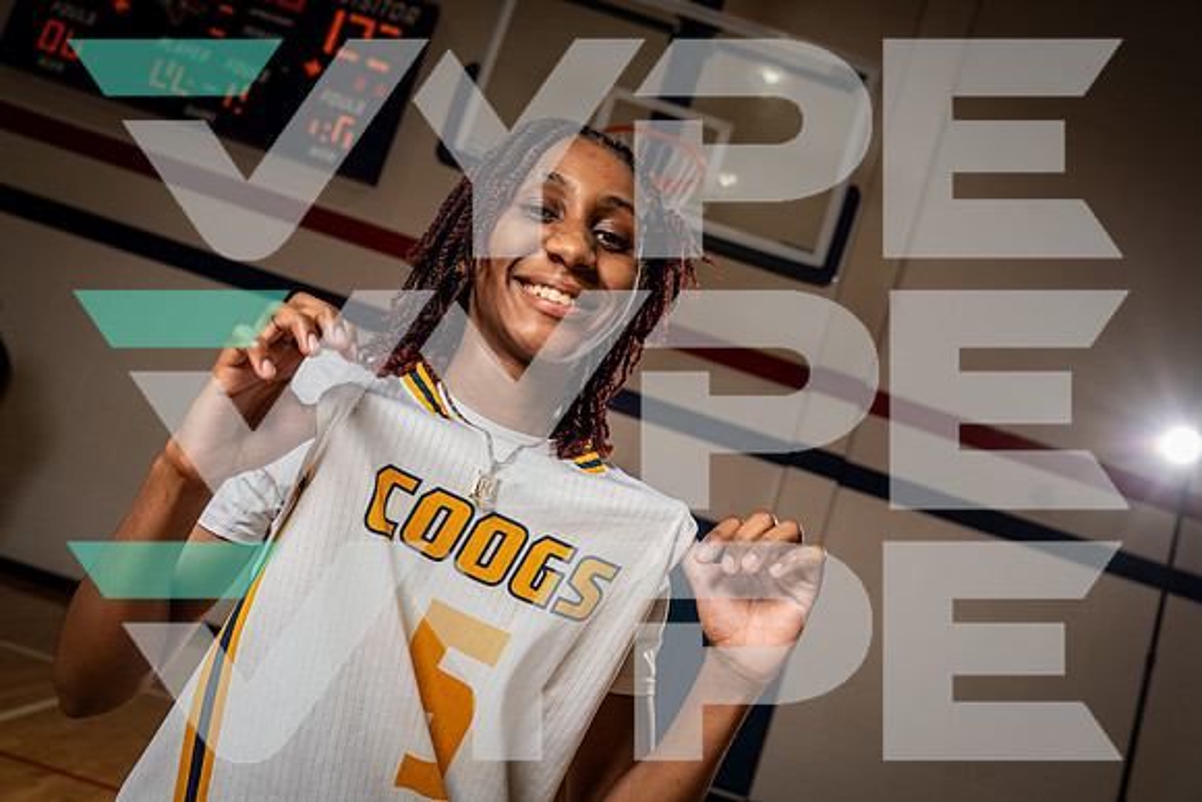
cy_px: 401
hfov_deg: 54.4
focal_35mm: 35
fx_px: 1169
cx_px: 601
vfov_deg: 37.9
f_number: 5.6
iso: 125
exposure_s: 1/250
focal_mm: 35
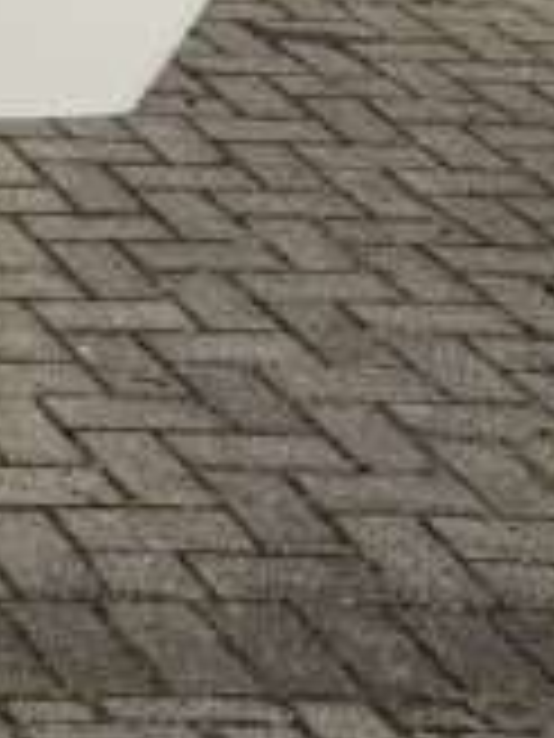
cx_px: -1351
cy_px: -999
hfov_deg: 7.6
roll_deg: -0.9
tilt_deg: +2.0
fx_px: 3372
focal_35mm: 158
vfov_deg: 10.8
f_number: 1.78
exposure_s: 1/10309
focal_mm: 6.76
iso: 80
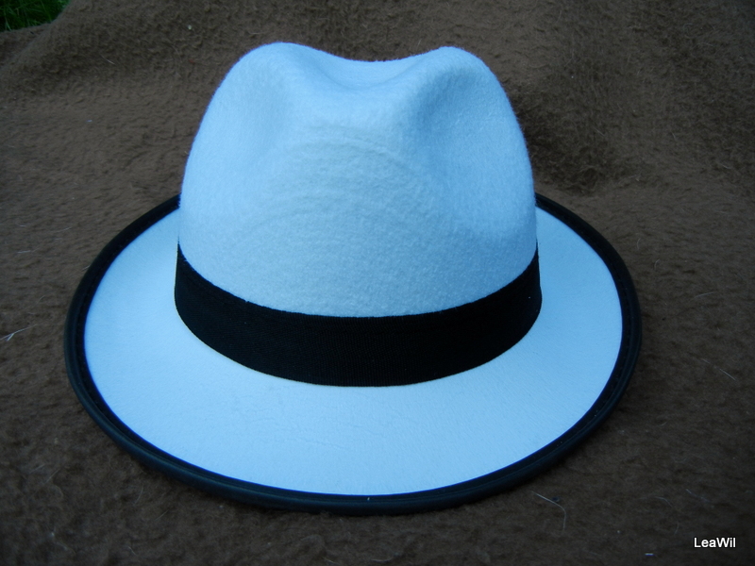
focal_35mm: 30
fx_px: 654
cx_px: 378
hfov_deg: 60.0
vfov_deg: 46.8
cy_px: 283
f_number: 3.5
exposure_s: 1/200
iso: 160
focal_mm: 5.4
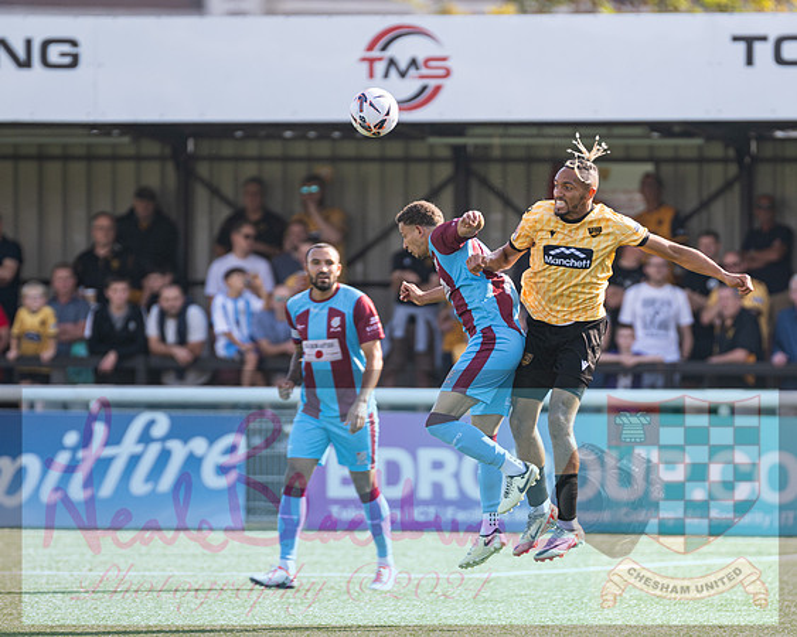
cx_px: 552
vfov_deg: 3.1
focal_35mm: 499
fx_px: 11773
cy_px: 299
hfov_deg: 3.9
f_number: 2.8
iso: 200
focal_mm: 300
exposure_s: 1/1000
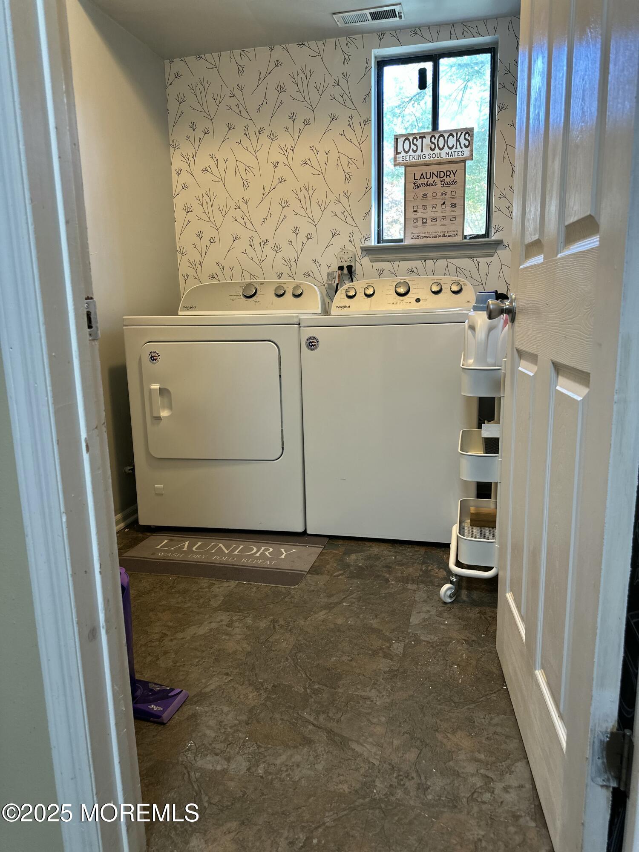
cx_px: 320
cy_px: 426
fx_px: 591
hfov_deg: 56.8
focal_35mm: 24
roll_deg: +1.3
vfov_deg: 71.6
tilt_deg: -11.6
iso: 125
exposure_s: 1/60
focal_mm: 6.86
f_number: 1.78
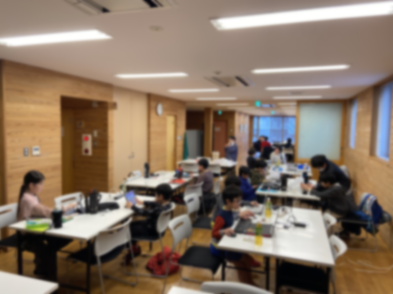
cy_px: 147
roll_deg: -0.9
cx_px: 196
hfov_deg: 67.3
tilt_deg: -4.7
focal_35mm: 26
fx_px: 295
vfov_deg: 53.1
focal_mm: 4.25
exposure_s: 1/120
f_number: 1.8
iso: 100
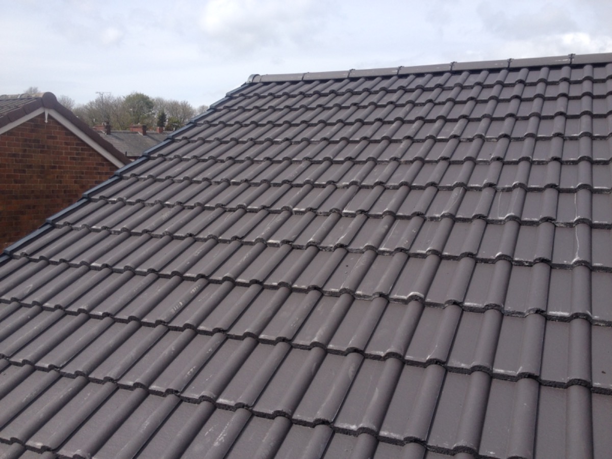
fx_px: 619
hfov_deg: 52.6
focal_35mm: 35
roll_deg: -1.1
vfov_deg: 40.7
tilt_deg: -4.6
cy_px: 230
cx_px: 306
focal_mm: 4.28
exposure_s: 1/1783
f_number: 2.4
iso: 50
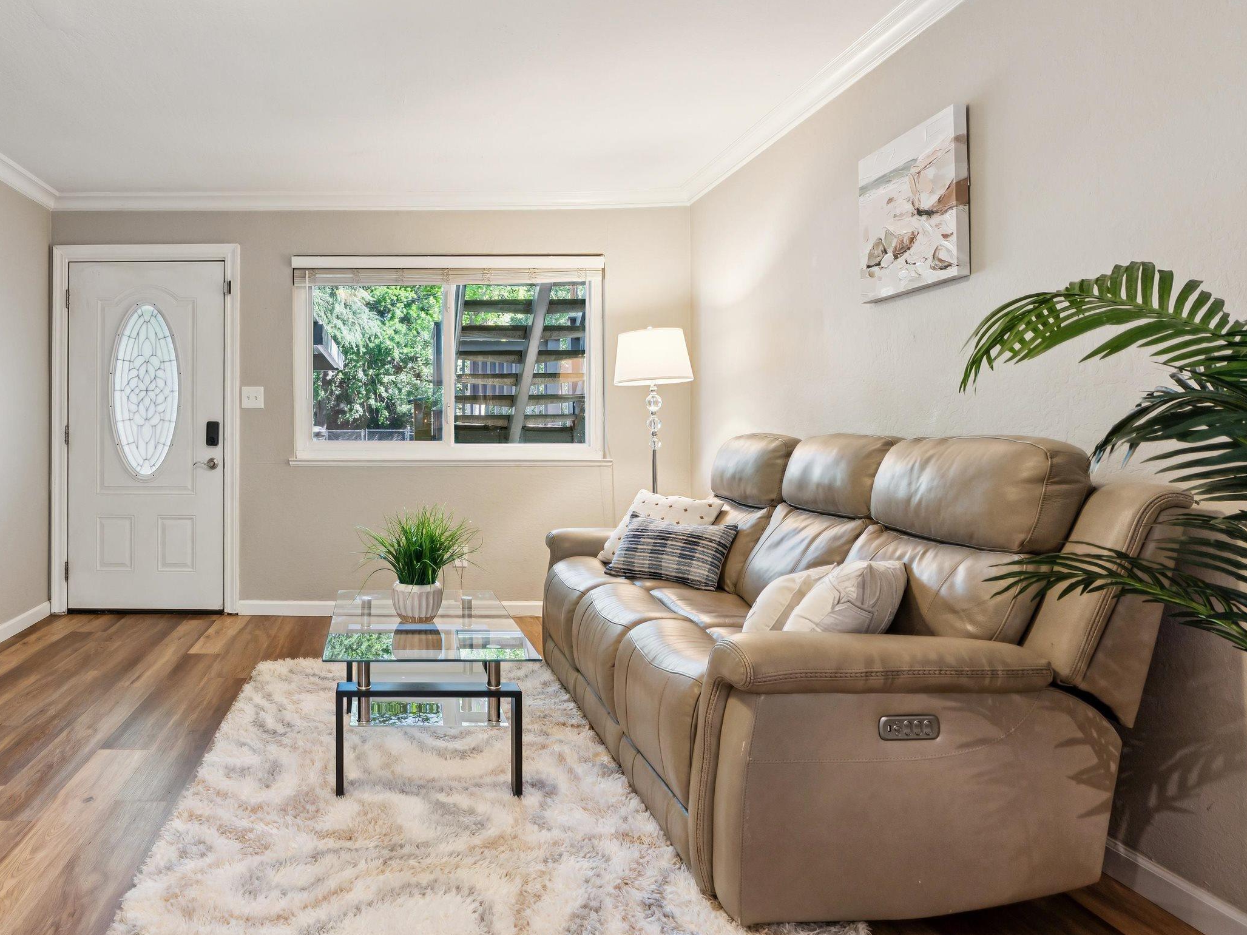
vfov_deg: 58.8
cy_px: 434
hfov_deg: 70.9
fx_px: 828
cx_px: 377
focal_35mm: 23
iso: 320
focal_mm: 16
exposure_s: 1/5
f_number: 9
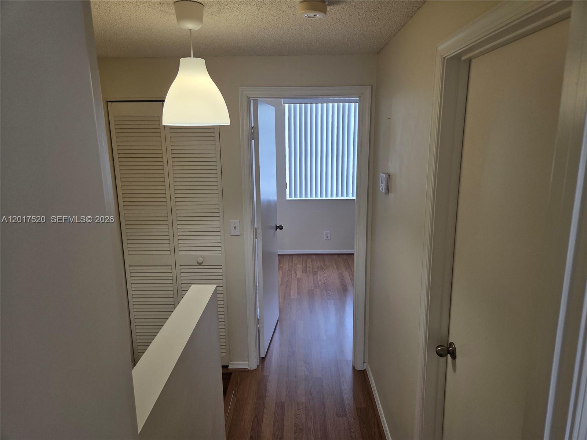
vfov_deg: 58.9
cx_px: 294
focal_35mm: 23
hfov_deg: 73.9
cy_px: 220
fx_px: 390
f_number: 1.8
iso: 100
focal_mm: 5.4
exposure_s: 1/120
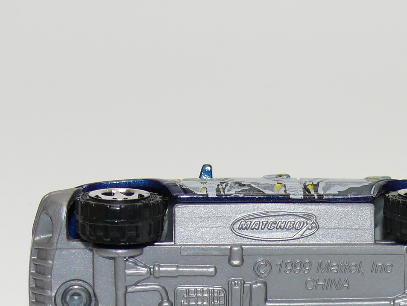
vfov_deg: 10.1
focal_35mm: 146
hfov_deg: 13.5
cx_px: 302
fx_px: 1717
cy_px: 256
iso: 100
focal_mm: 12.3
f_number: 4
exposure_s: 1/30
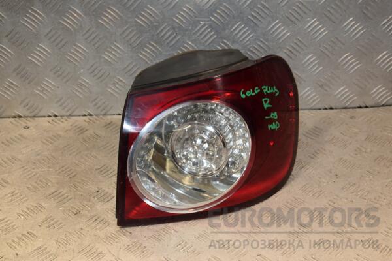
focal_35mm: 60
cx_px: 196
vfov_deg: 22.6
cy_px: 130
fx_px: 653
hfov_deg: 33.4
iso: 800
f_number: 6.3
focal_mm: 40
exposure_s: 1/200
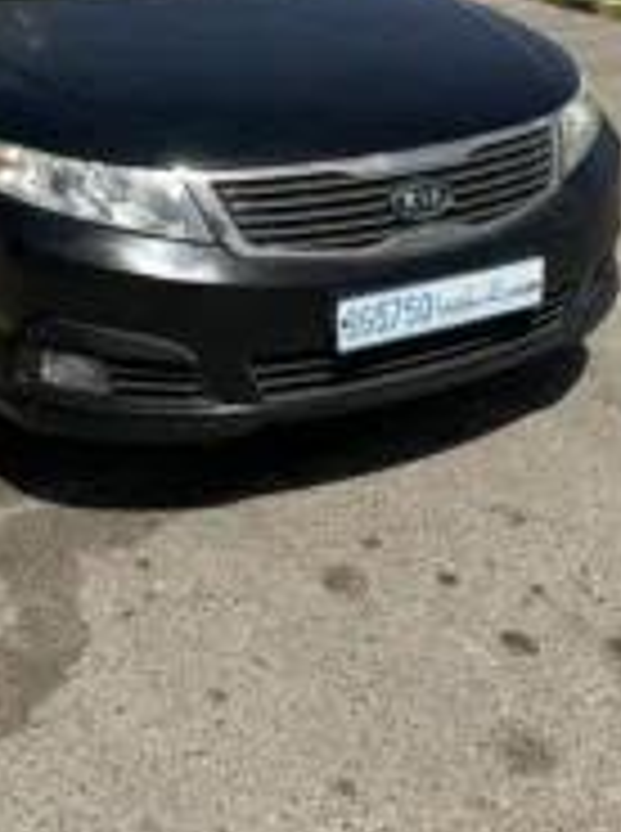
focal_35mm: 52
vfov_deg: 34.3
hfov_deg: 27.8
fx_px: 1248
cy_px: 40
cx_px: 230
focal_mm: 6.86
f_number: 1.78
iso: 80
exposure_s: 1/5848
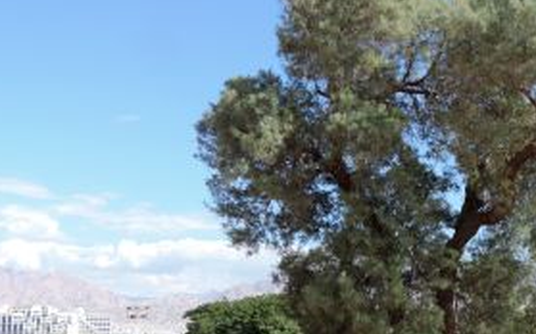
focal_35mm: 53
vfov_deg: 24.1
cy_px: 258
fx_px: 774
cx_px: 433
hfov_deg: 36.8
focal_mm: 5.3
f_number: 3.1
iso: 80
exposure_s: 1/640
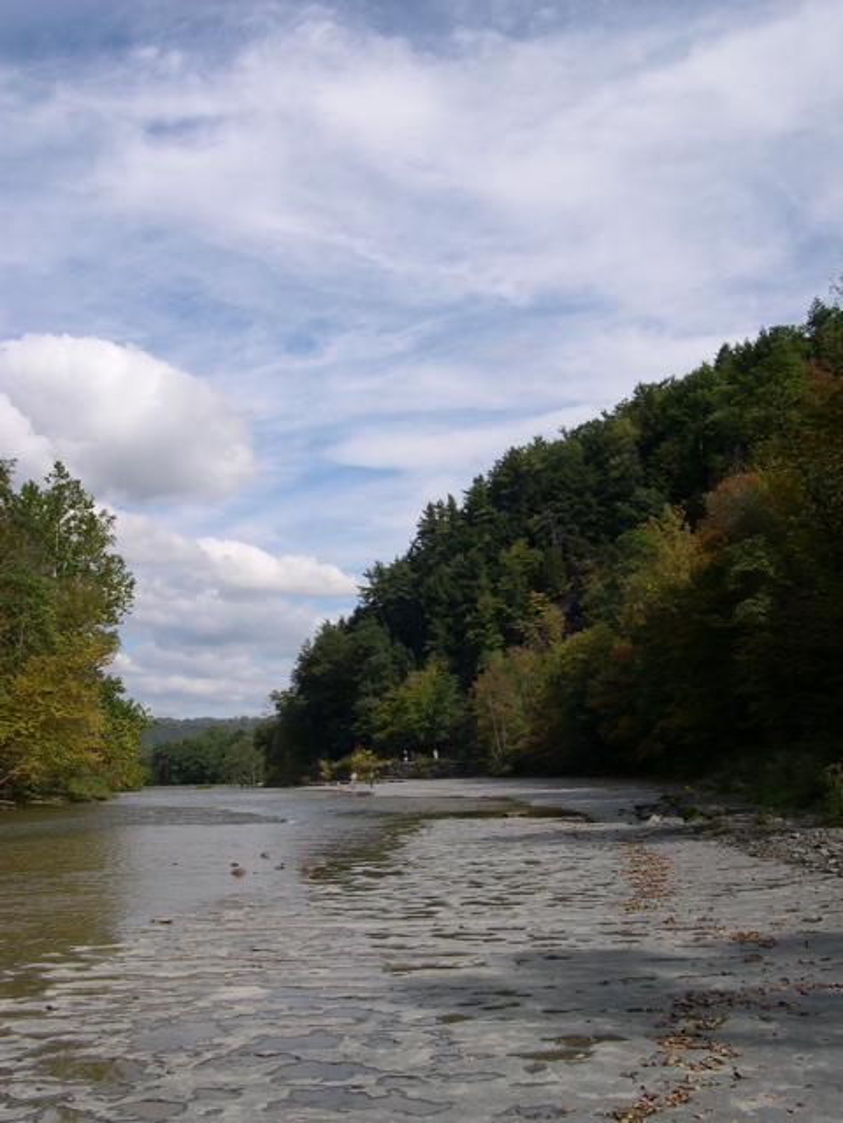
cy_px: 562
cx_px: 422
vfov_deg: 49.0
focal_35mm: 38
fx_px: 1234
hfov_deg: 37.7
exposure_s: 1/226
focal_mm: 8
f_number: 7.6
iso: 100
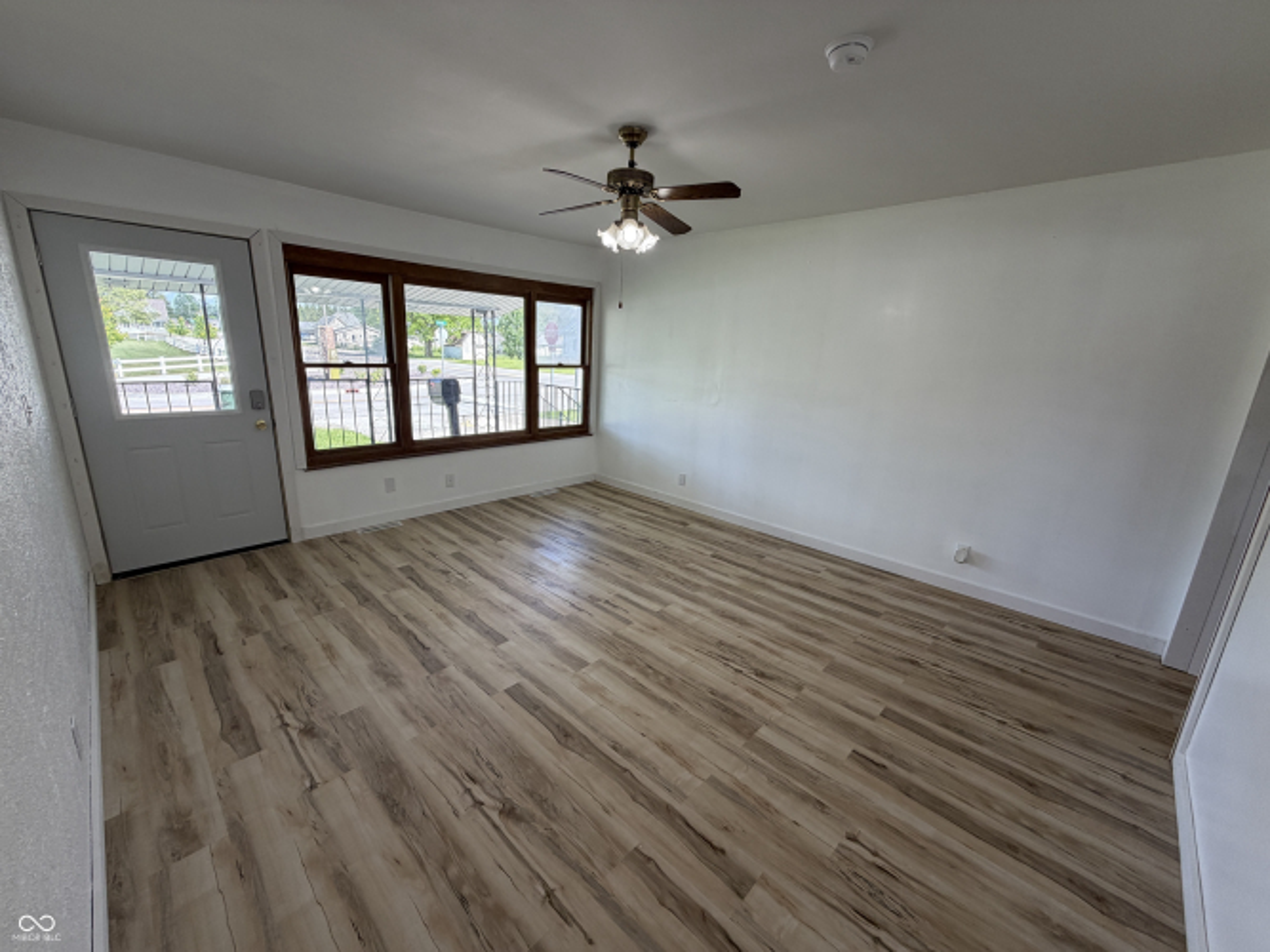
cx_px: 635
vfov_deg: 85.7
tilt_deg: -13.4
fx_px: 514
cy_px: 476
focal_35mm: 14
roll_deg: -2.8
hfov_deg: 102.1
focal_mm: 2.22
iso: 64
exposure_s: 1/121
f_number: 2.2
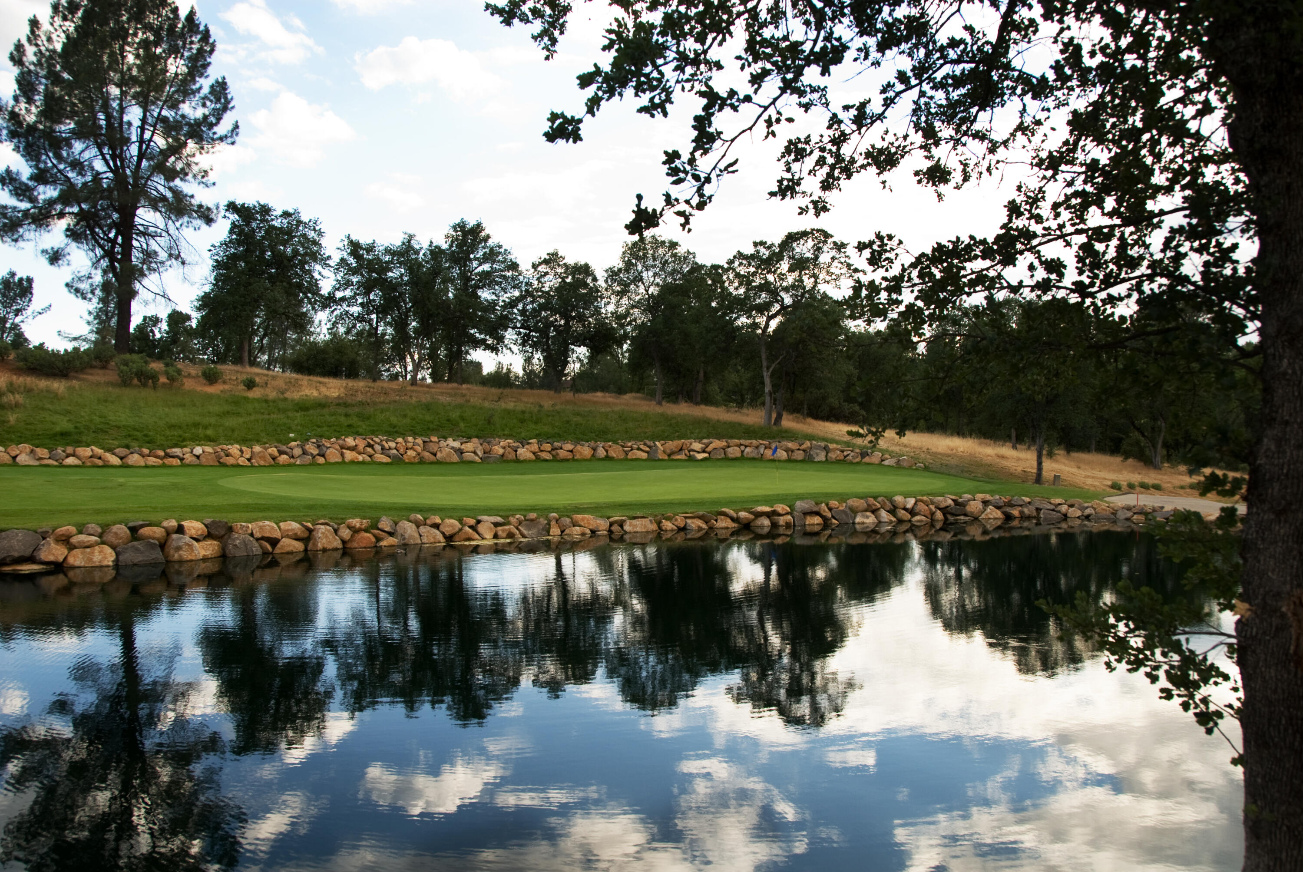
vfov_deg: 43.7
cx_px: 652
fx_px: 1087
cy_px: 436
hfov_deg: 61.9
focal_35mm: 30
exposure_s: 1/125
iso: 100
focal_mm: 20
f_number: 5.6
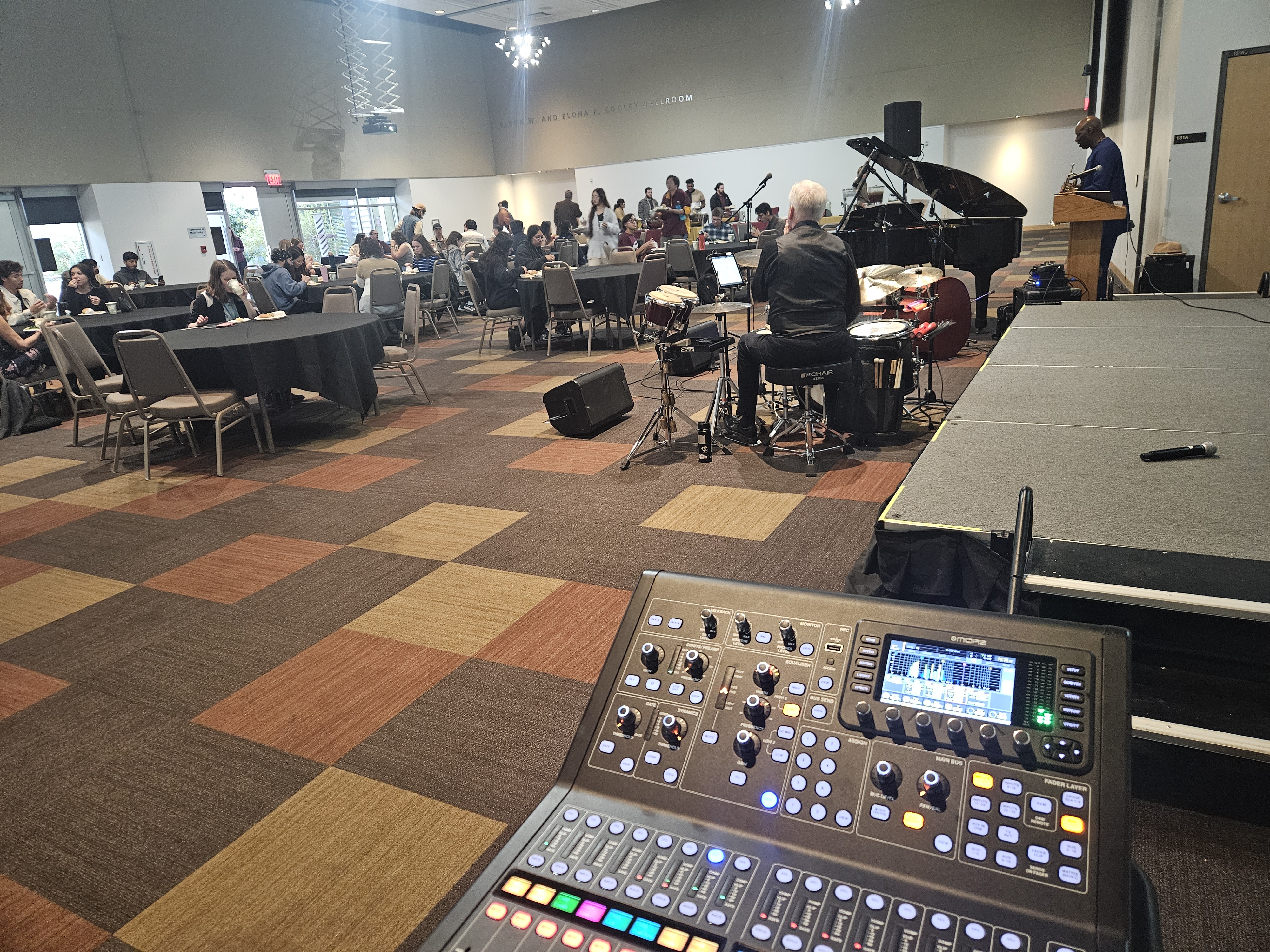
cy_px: 476
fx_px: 844
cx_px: 635
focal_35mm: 23
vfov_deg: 58.9
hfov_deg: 73.9
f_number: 1.8
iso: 640
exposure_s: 1/30
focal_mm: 5.4
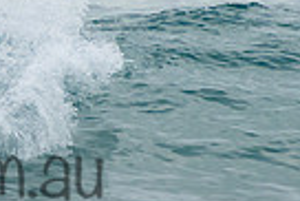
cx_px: -51
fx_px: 19571
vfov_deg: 0.6
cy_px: 89
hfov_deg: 0.9
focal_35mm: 2346
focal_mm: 400
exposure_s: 1/1250
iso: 500
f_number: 5.6
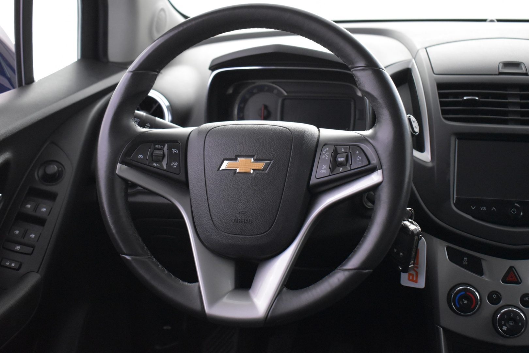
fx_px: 639
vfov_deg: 30.8
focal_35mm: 44
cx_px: 264
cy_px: 176
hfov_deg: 45.0
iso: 3200
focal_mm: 29
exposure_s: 1/15
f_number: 4.2
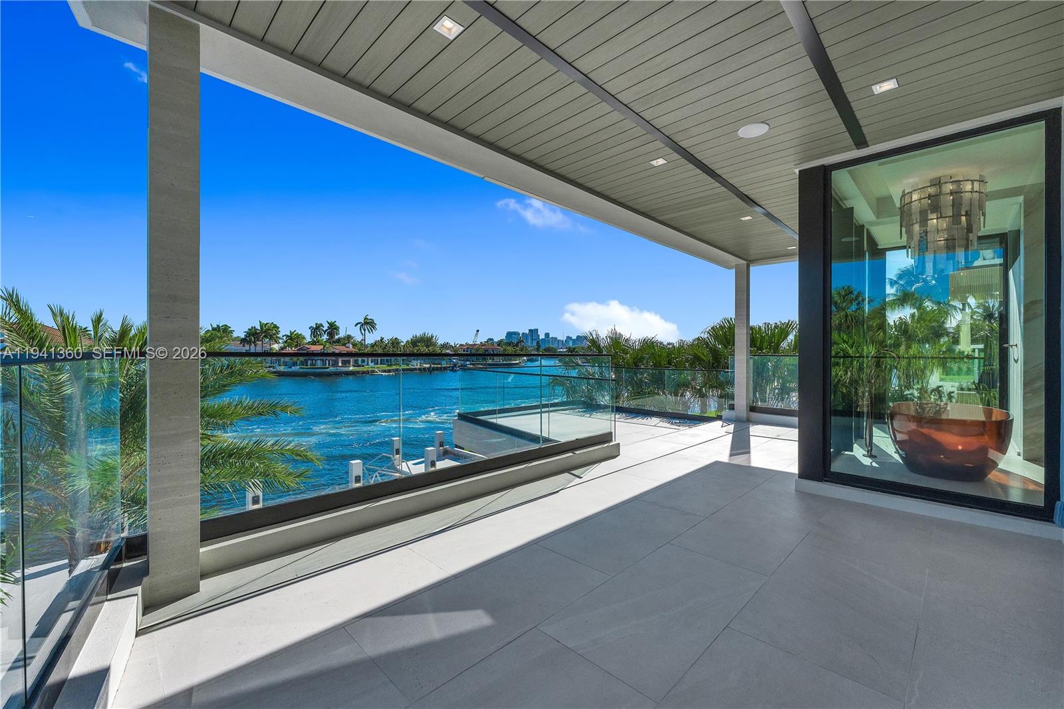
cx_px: 532
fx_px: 414
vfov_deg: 81.2
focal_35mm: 14
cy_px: 354
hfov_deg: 104.3
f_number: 9
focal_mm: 14
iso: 800
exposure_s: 1/2000
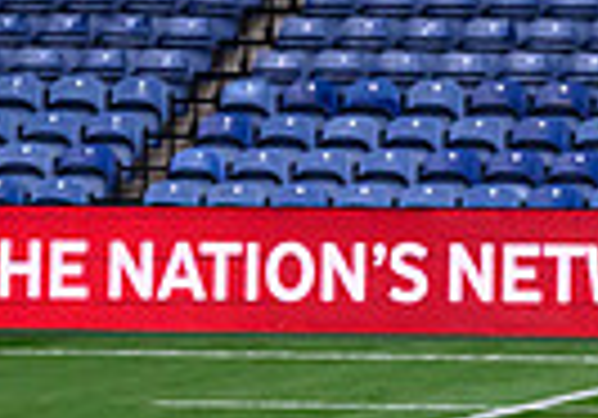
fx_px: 16307
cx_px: 706
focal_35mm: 967
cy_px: 939
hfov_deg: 2.1
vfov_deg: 1.5
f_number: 2.8
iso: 3200
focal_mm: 200
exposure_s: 1/4000
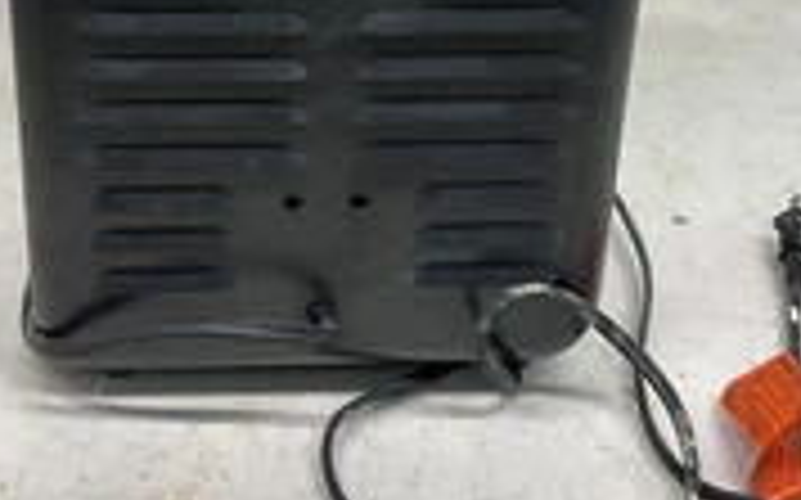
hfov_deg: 29.8
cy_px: -68
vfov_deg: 18.1
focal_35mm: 69
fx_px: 1505
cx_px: 342
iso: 40
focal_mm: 3
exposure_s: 1/120
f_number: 1.8
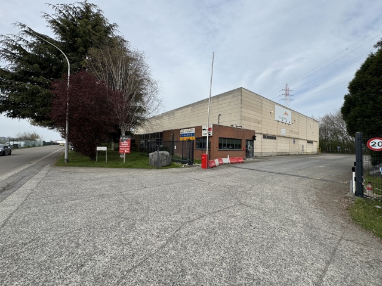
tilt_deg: +0.4
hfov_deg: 102.1
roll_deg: -2.5
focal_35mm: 14
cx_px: 191
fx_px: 154
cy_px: 143
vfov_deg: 85.7
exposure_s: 1/1370
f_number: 2.2
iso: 50
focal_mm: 2.22
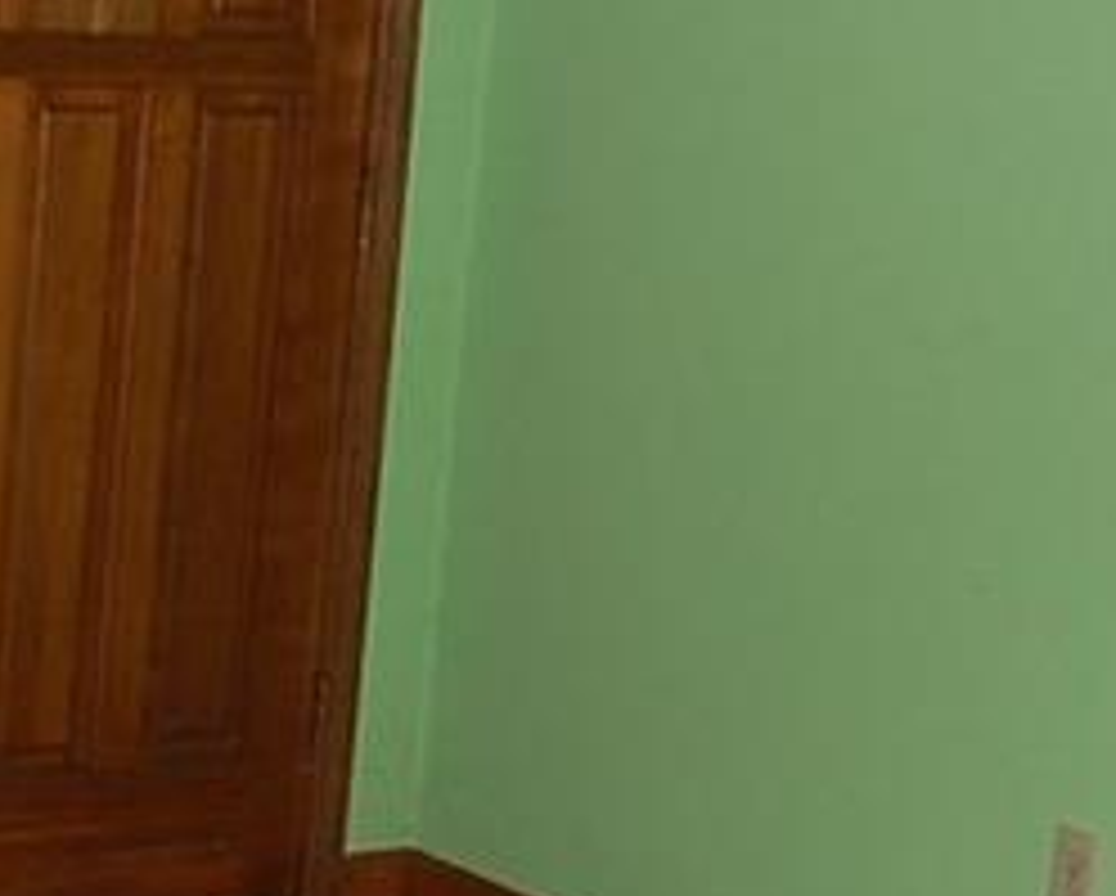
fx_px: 3836
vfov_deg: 13.3
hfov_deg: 16.0
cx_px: -153
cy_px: 581
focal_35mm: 116
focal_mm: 20
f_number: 3.8
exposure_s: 1/60
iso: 400
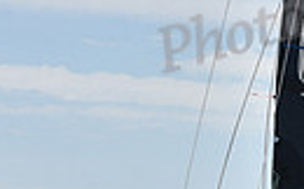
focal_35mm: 445
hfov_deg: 4.7
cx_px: 610
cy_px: 316
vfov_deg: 2.9
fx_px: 3684
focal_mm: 98
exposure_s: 1/1000
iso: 320
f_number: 9
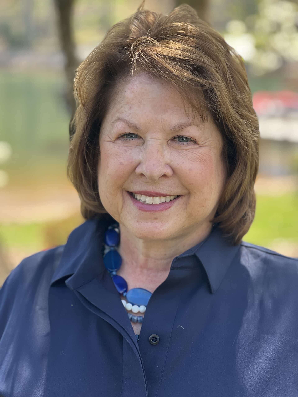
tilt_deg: -9.7
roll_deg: +0.9
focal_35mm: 77
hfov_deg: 19.1
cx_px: 149
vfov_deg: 25.3
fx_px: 884
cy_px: 198
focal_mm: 9
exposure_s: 1/121
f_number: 2.8
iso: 32
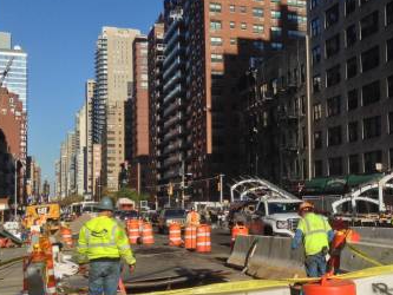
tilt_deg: +2.0
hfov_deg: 33.0
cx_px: 306
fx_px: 647
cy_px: 163
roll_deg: +1.8
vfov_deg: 25.7
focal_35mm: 57
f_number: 2.4
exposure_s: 1/2088
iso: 50
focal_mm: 4.12
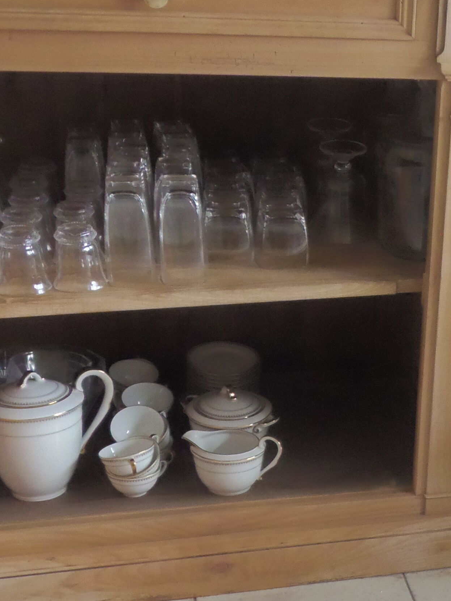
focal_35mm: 62
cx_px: 455
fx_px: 1077
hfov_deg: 22.7
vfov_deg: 31.1
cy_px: 352
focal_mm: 4.3
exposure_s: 1/30
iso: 160
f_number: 2.9
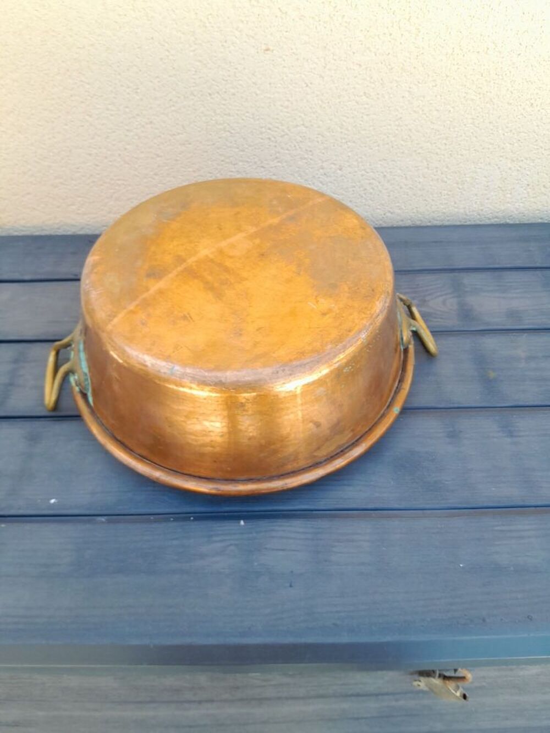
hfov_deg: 53.1
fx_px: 551
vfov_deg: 67.3
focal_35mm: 26
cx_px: 275
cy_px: 366
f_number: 1.8
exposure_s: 1/50
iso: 40
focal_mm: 3.98
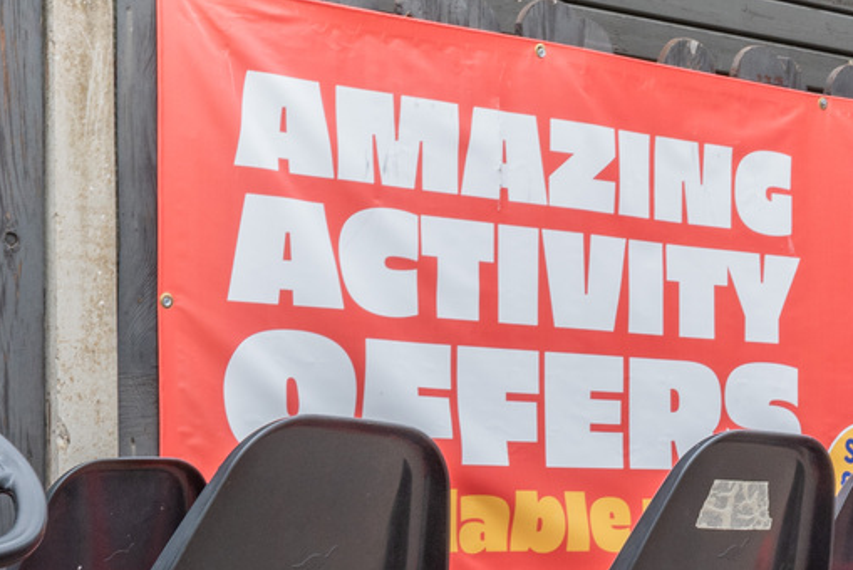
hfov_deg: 20.5
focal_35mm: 98
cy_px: 520
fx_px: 2323
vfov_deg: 13.8
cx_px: 741
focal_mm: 26
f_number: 11
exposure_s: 1/80
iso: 100
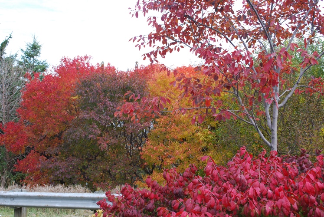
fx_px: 392
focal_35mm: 44
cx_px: 162
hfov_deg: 44.9
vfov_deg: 30.9
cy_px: 108
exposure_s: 1/100
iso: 200
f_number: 9
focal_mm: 29
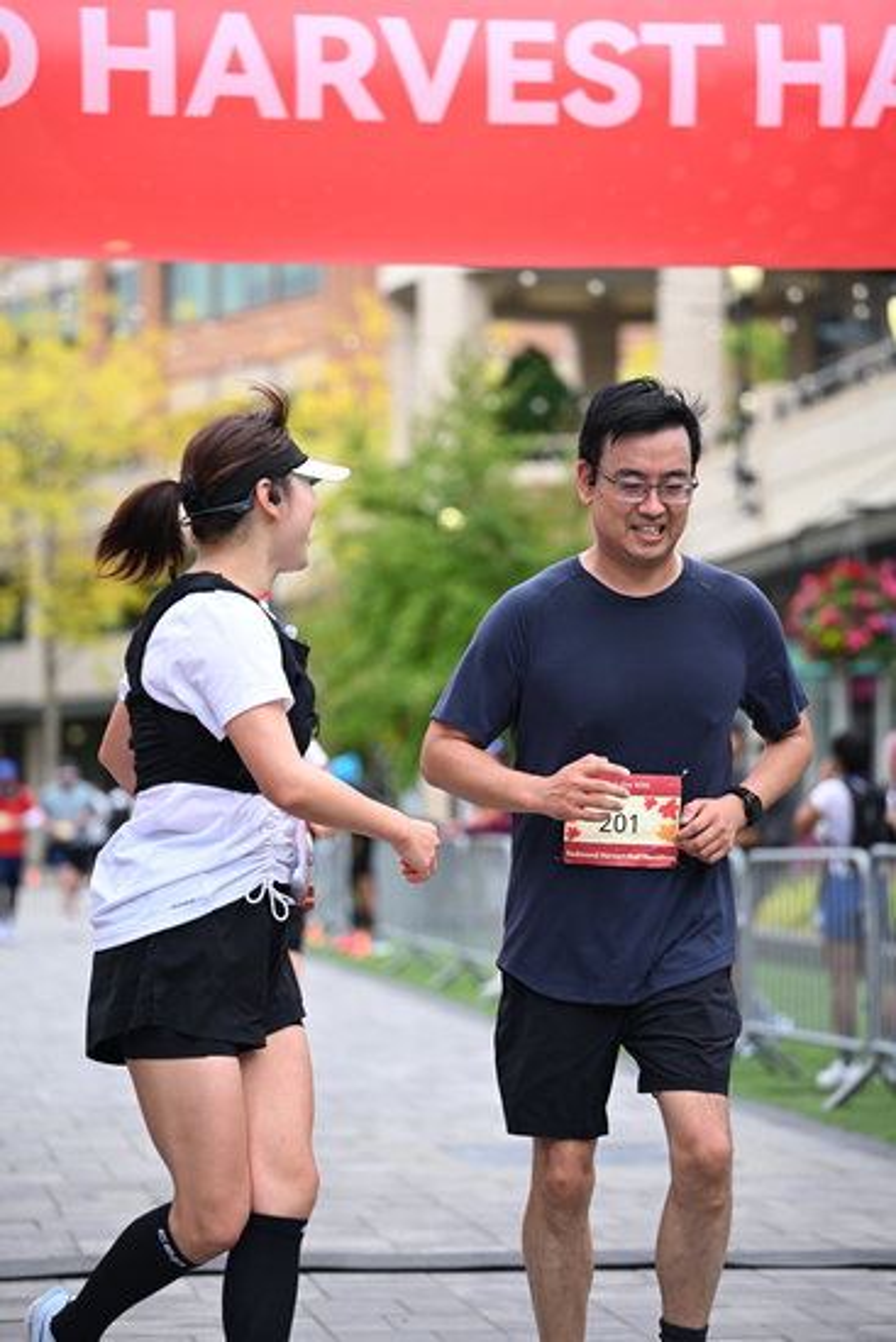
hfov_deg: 13.6
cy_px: 671
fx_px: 3768
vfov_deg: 20.2
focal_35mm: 101
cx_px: 448
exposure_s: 1/2000
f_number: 2.8
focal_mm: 101
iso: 640
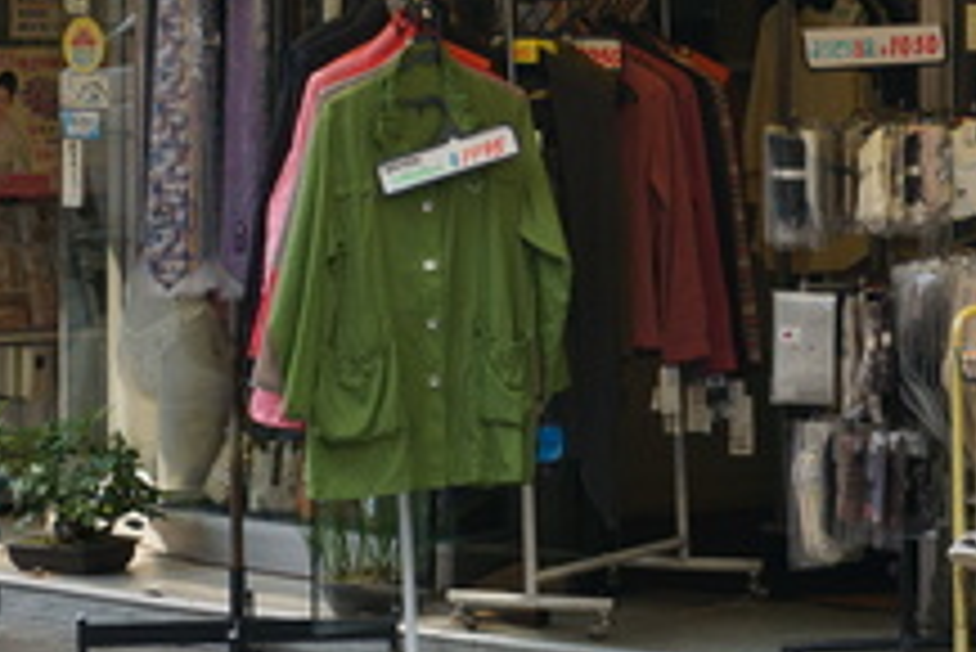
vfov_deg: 6.6
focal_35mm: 207
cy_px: 65
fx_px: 5616
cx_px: 864
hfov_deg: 9.9
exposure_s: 1/125
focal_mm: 50
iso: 100
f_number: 7.1
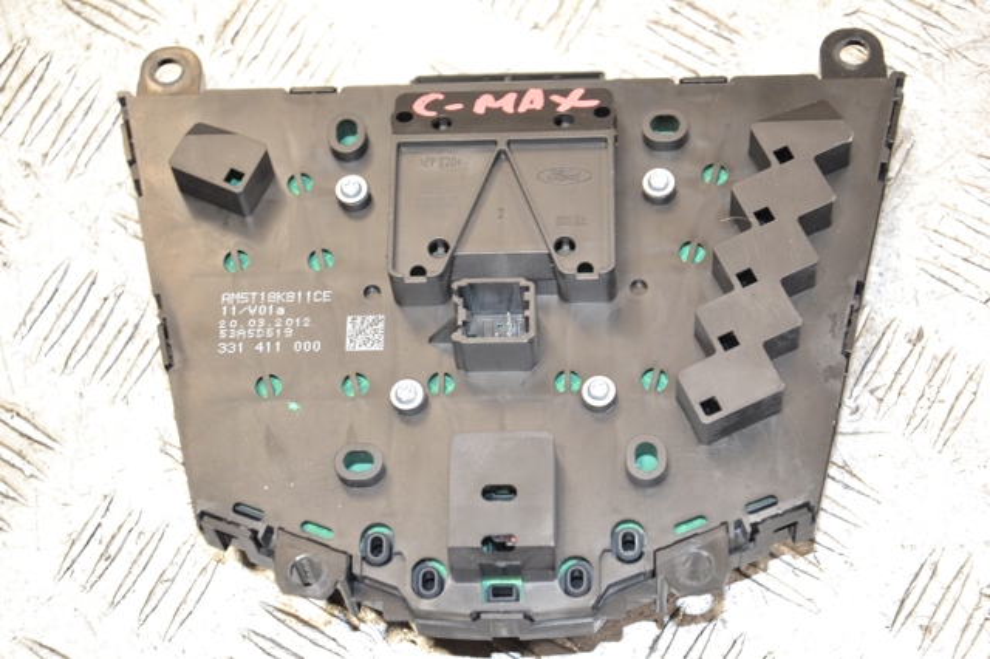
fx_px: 2391
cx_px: 495
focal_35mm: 87
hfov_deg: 23.4
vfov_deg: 15.7
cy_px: 330
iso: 800
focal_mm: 58
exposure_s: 1/80
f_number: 5
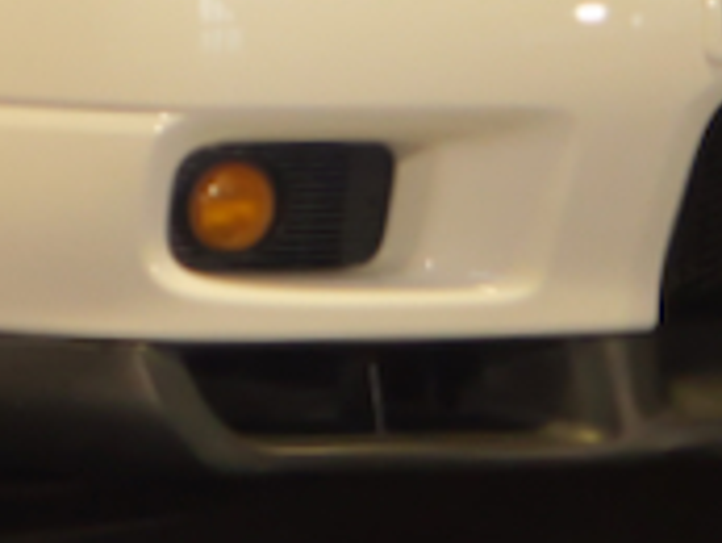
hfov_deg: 5.3
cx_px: -188
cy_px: -365
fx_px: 7743
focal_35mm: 371
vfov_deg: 4.0
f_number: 1.8
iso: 1000
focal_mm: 25
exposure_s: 1/60
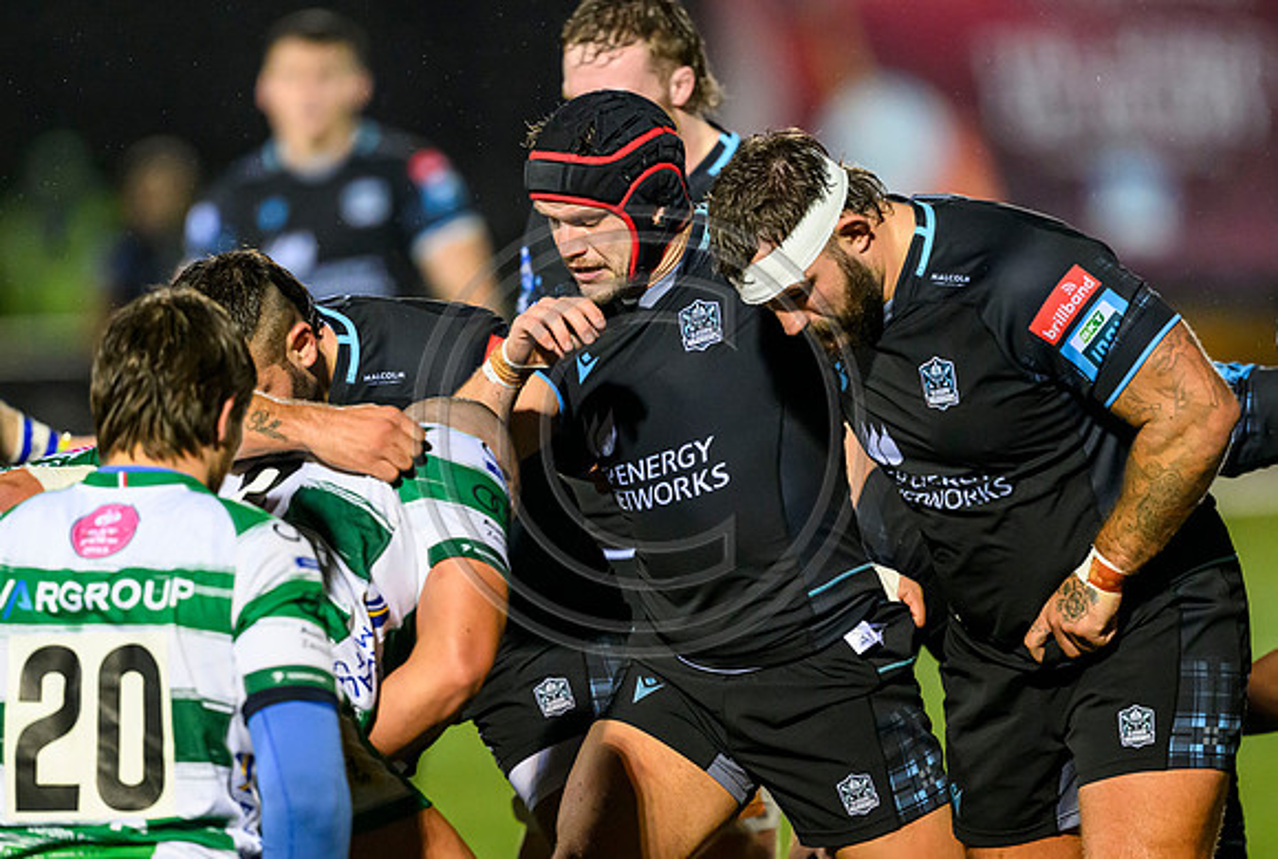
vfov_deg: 2.4
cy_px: 571
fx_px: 20836
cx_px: 581
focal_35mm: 585
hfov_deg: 3.5
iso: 6400
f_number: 3.2
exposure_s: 1/1250
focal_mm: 400
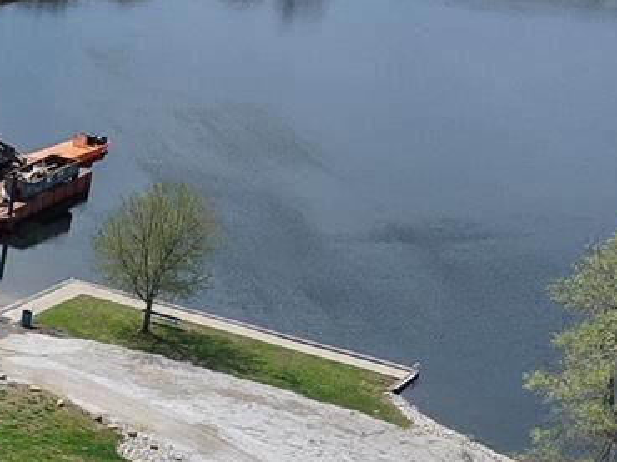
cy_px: 717
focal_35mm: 133
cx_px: -559
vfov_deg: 10.7
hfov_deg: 13.1
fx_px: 2369
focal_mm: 8.67
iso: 270
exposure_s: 1/8000
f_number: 1.8
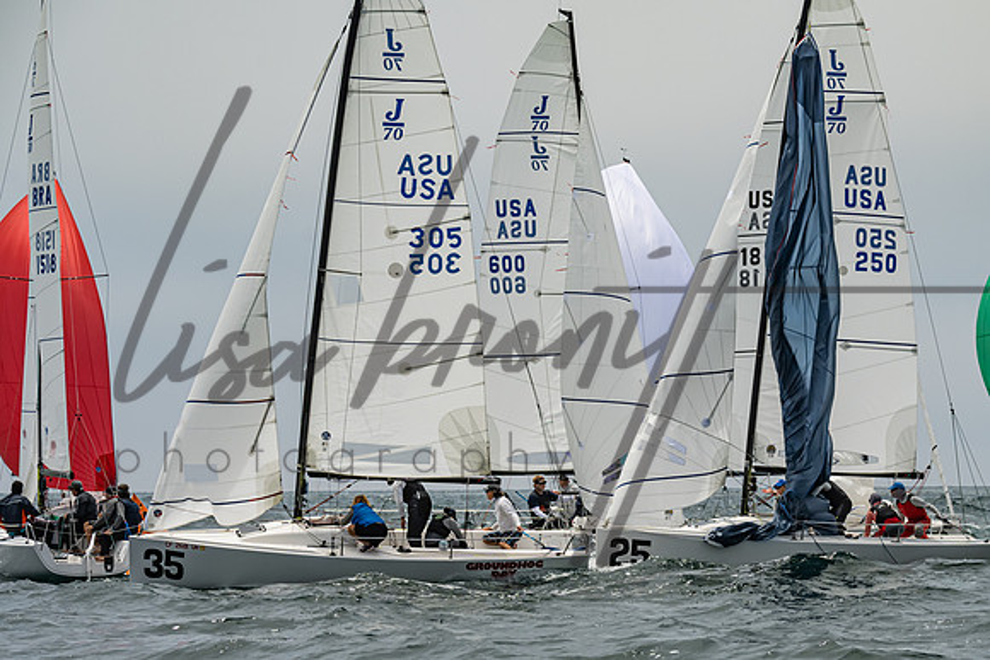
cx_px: 689
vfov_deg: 8.1
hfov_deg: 12.1
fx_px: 4651
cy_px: 414
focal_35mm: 169
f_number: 6.3
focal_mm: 120
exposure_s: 1/3200
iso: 400
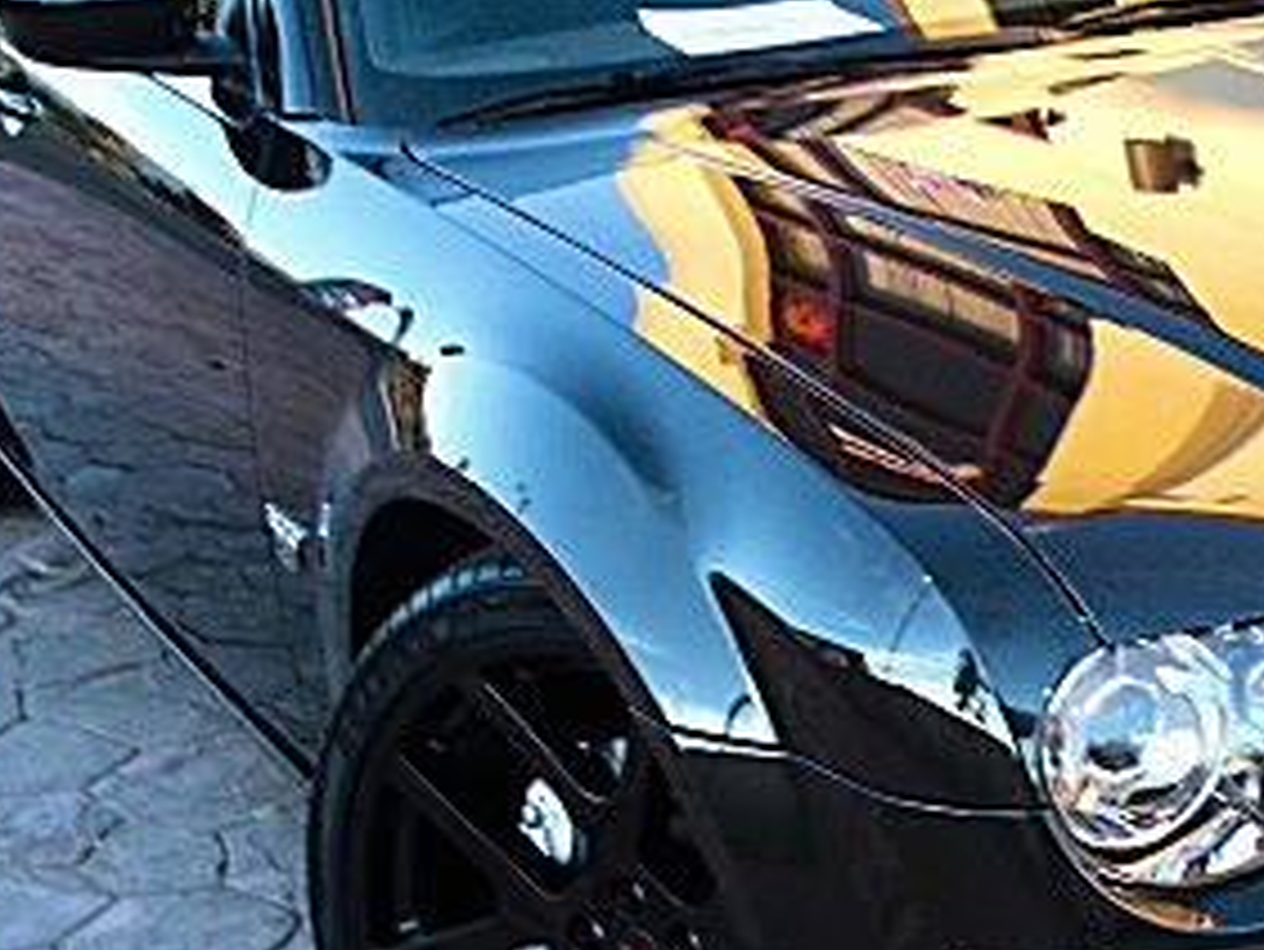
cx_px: 1156
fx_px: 2996
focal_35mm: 82
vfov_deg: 18.0
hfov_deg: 23.2
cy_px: 540
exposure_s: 1/60
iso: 200
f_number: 2.8
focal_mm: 6.3
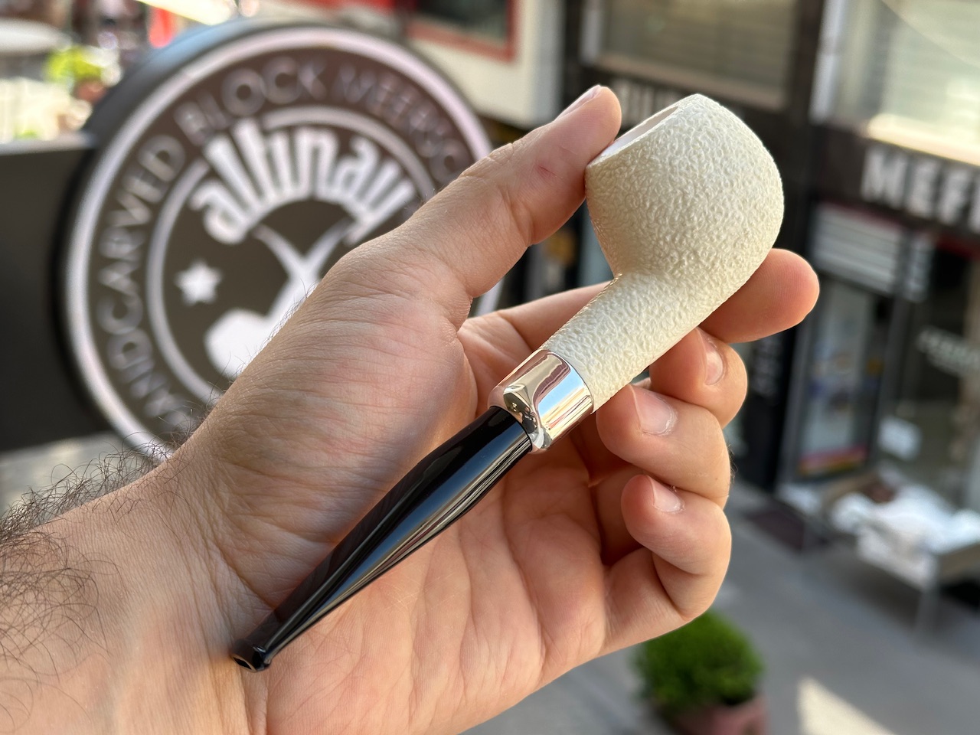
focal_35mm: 48
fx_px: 1359
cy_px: 368
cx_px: 490
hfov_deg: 39.7
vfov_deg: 30.3
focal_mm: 6.86
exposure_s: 1/442
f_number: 1.78
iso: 64
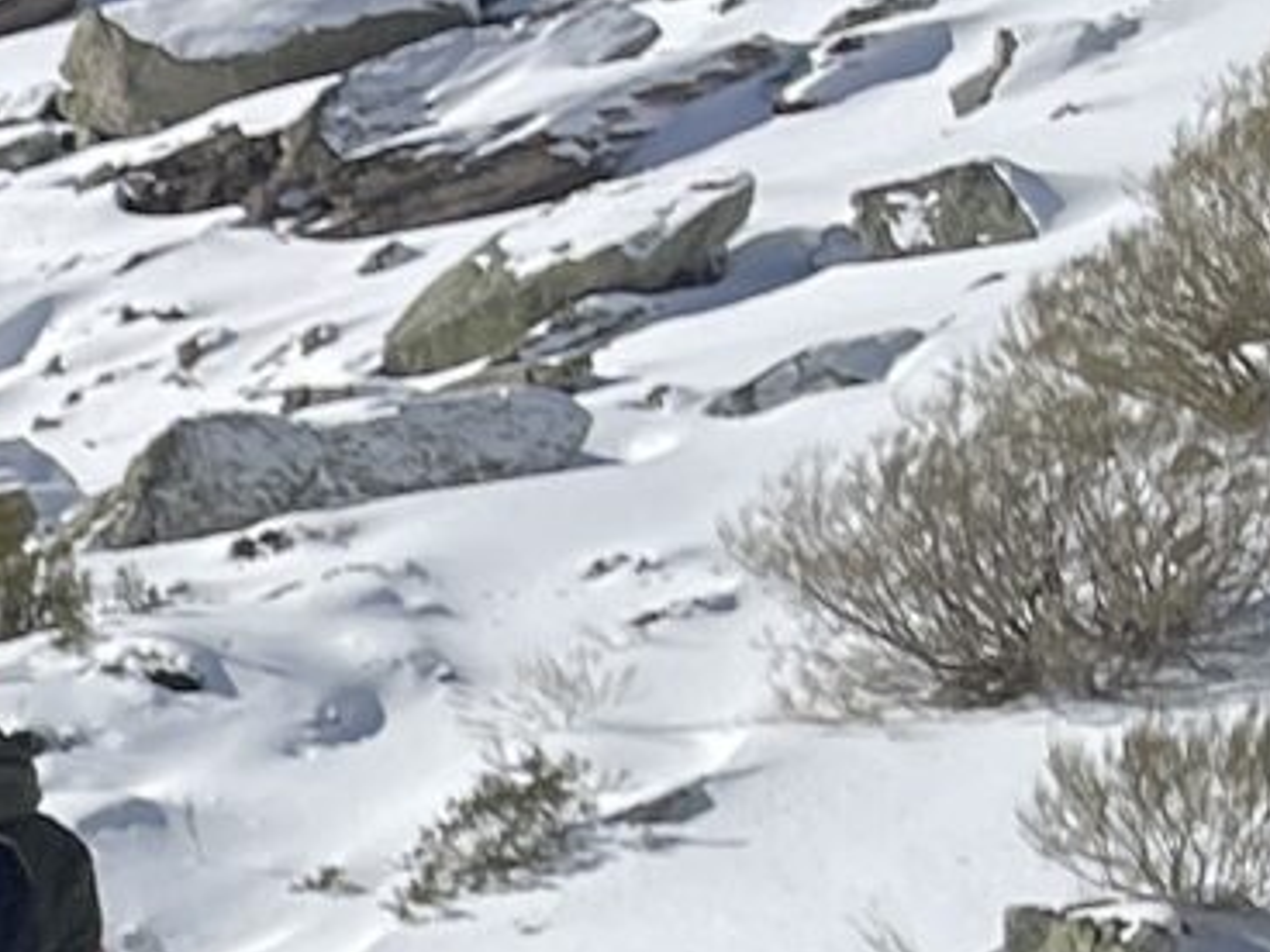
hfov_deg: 9.0
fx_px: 6384
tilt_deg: -15.6
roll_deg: -9.8
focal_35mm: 174
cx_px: -2688
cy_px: 2287
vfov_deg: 7.9
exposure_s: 1/7937
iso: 32
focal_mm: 5.1
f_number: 1.6
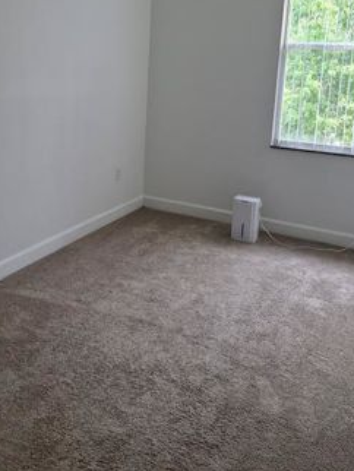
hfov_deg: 37.4
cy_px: 140
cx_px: 122
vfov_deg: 47.8
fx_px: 517
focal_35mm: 38
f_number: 1.8
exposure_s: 1/180
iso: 160
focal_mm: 5.4
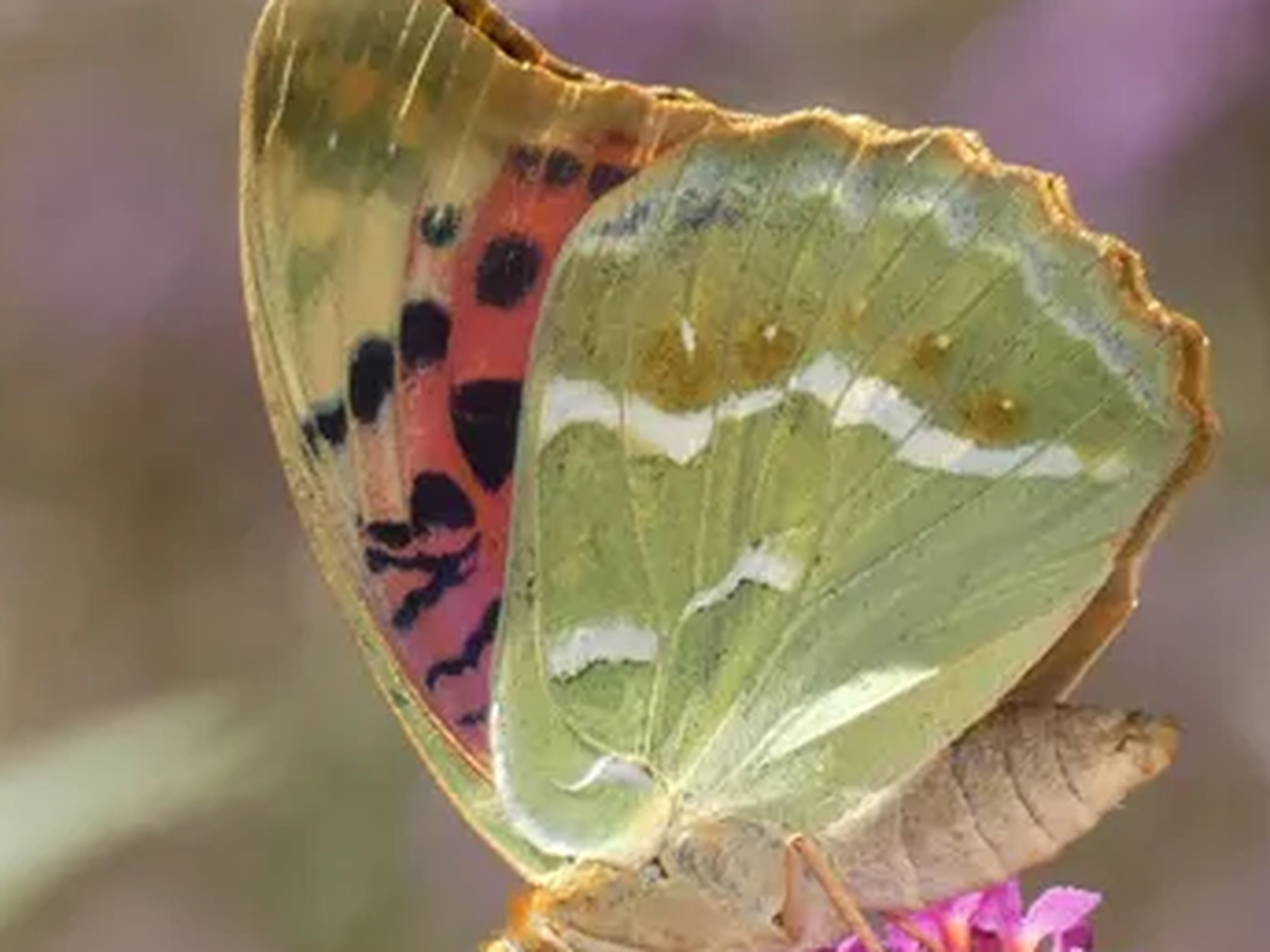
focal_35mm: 796
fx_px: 29204
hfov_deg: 2.5
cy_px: 616
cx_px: 713
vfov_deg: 1.9
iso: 80
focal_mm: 76.7
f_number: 5.6
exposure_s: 1/200
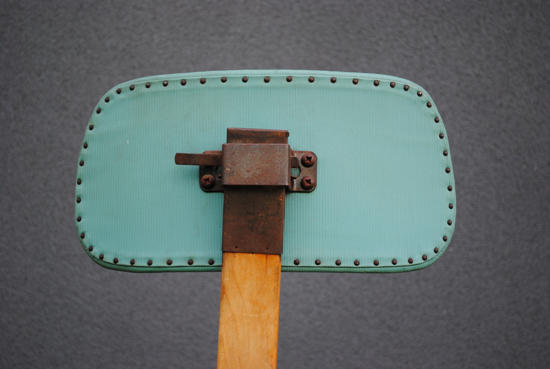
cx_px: 275
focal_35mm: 82
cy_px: 184
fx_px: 1263
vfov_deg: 16.6
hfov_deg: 24.6
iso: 140
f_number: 5.6
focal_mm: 55
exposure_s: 1/125
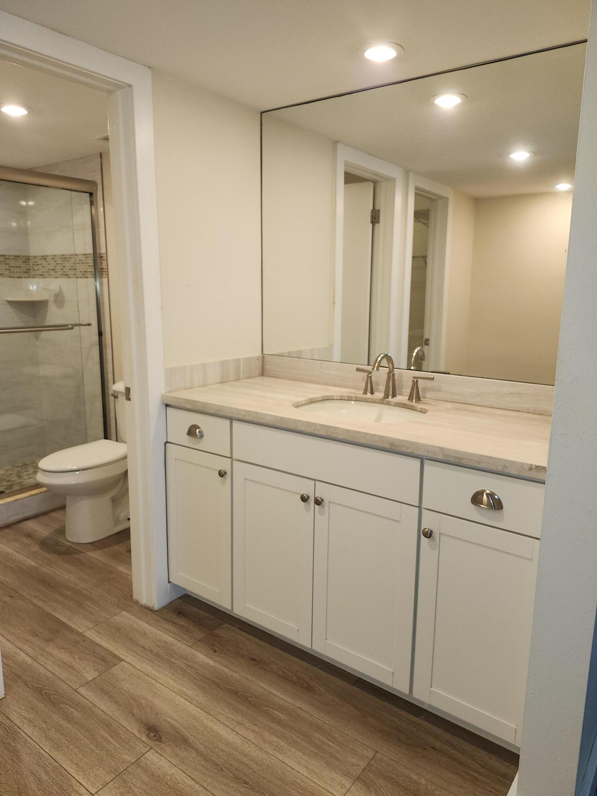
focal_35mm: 23
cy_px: 398
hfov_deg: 58.9
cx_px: 298
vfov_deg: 73.9
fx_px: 529
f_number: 1.8
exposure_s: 1/60
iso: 100
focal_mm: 5.54
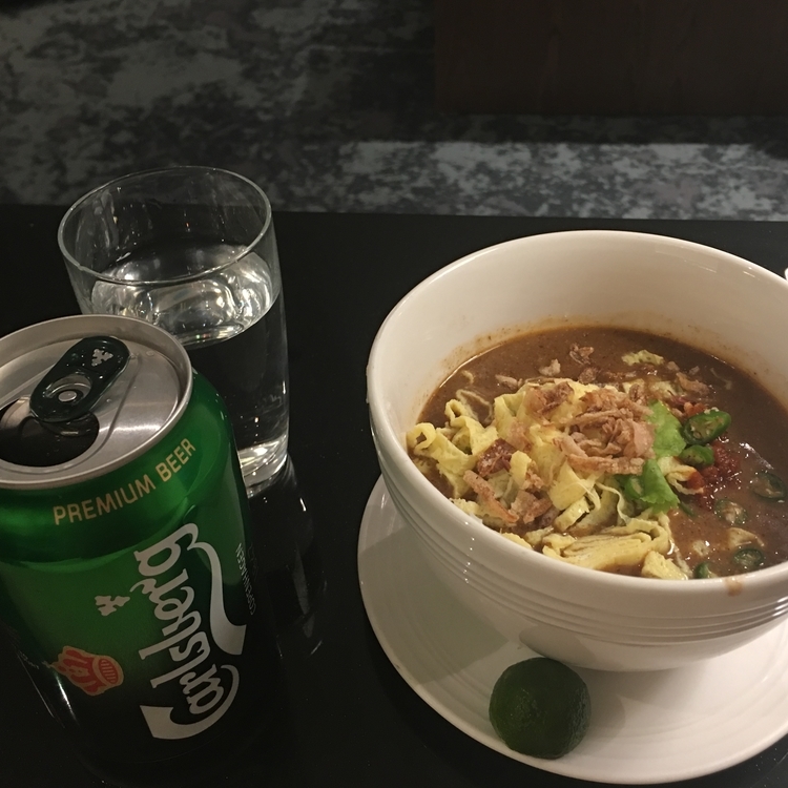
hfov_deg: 47.1
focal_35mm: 35
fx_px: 901
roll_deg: -0.7
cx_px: 452
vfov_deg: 47.2
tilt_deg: -43.2
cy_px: 389
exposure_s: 1/8
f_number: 2.2
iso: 80
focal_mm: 4.15
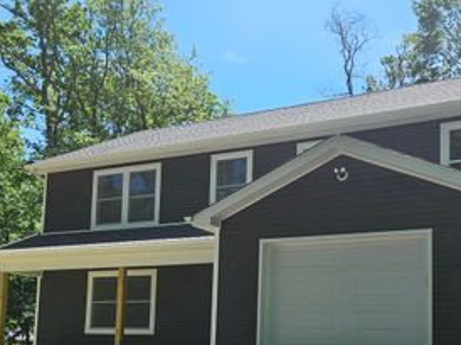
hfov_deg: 44.3
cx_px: 298
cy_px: 287
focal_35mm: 42
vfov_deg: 33.1
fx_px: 559
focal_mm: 5.4
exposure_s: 1/836
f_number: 1.8
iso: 25
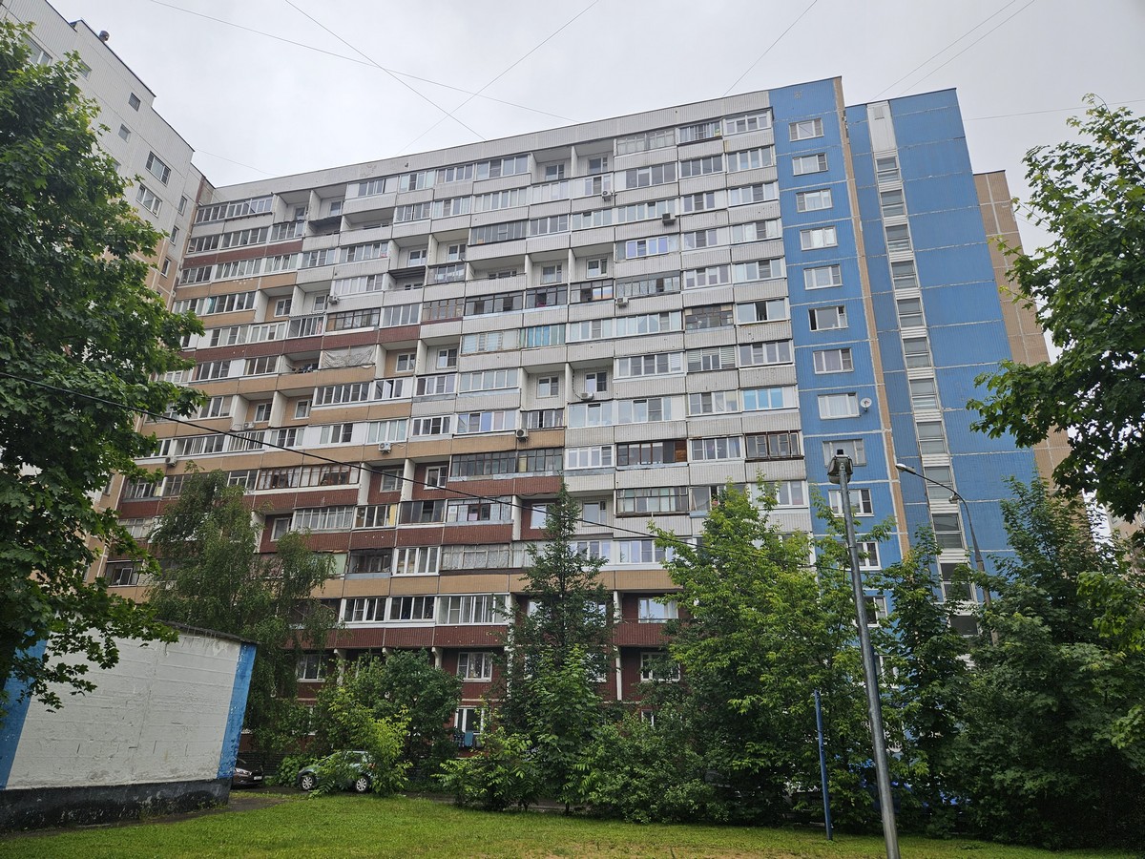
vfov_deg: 58.9
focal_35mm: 23
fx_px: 761
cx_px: 572
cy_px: 430
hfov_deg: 73.9
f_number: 1.8
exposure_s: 1/559
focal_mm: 5.4
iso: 25
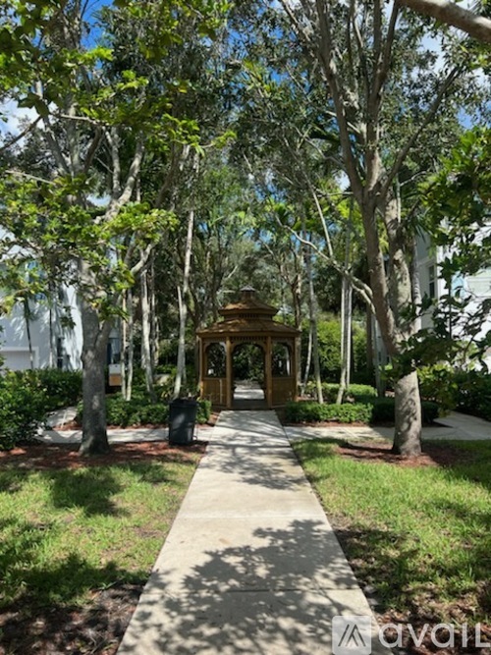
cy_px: 328
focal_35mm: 26
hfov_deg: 53.0
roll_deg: +0.2
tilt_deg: +3.2
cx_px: 246
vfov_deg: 67.3
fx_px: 492
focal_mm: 5.7
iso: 50
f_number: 1.5
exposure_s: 1/1698
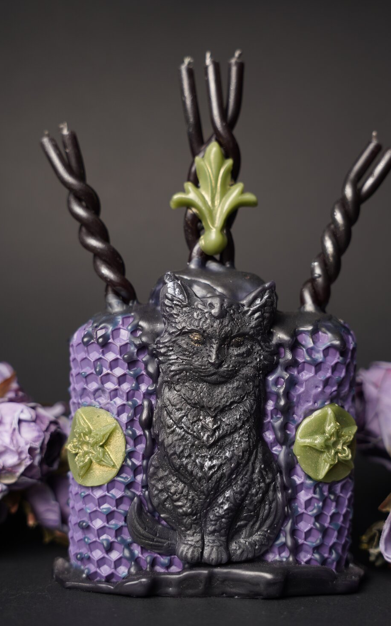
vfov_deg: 38.7
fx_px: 890
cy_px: 319
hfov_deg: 24.8
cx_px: 210
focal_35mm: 52
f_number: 5
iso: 160
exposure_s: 1/50
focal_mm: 50.2
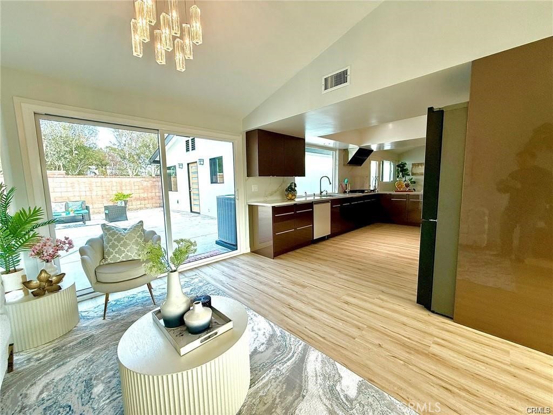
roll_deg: +1.4
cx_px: 276
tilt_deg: -6.0
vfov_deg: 85.7
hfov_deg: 102.1
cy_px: 208
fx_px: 224
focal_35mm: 14
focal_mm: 2.22
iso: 64
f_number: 2.2
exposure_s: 1/120
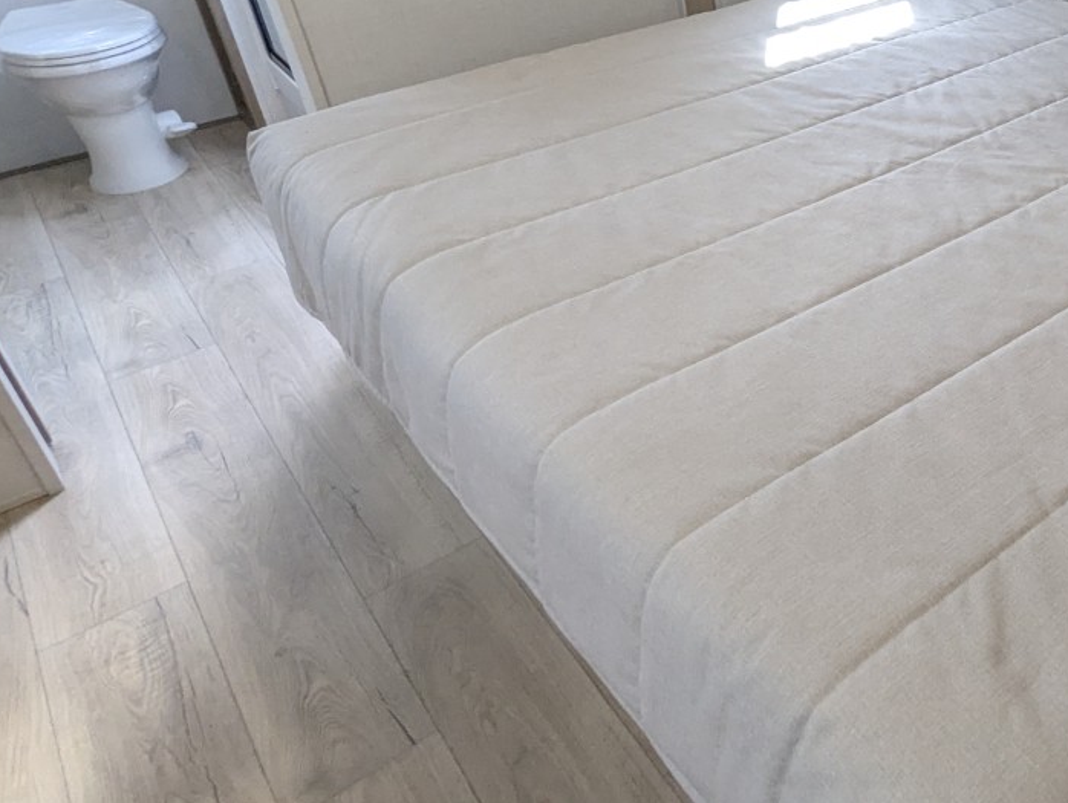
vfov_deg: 42.9
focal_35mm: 32
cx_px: 1005
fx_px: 988
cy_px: 205
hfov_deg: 49.1
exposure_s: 1/172
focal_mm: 2.35
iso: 292
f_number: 2.2
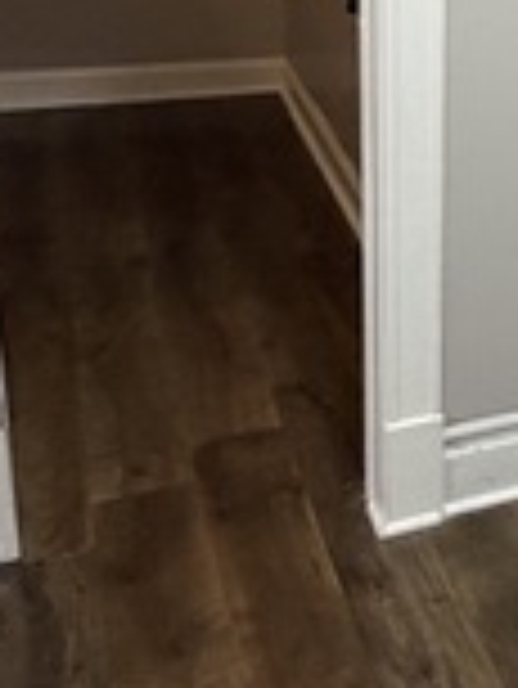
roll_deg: -6.8
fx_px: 1215
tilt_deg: -17.5
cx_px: 851
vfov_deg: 30.7
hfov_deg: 19.7
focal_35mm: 61
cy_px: 110
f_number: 2.2
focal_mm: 2.22
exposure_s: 1/60
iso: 400
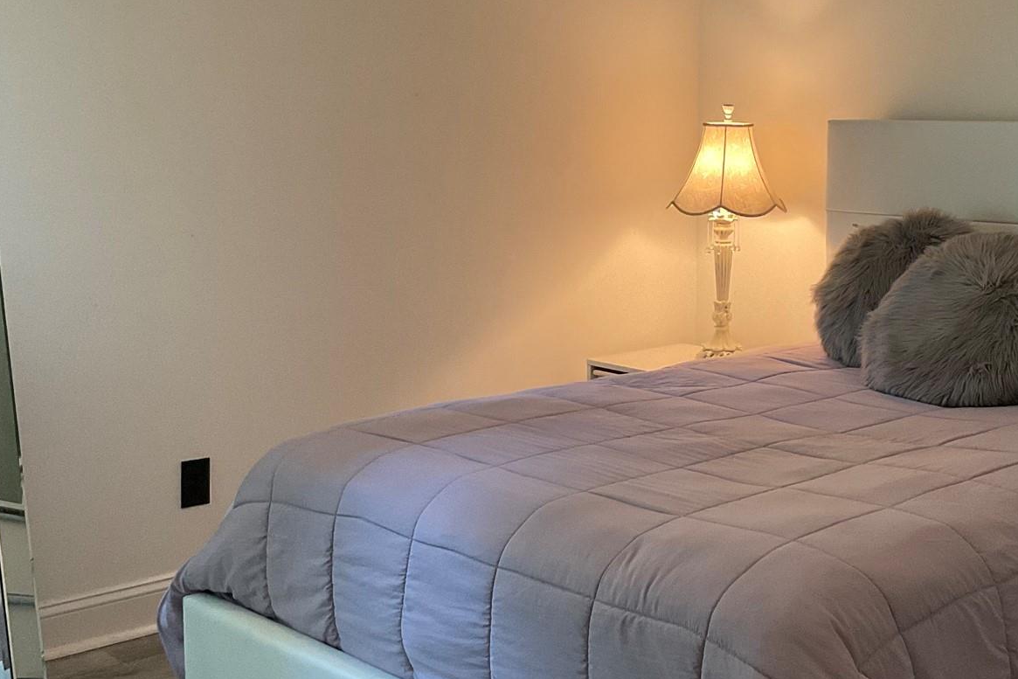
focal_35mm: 53
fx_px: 1499
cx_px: 665
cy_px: 263
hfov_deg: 37.2
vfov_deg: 25.5
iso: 160
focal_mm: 3
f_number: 1.8
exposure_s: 1/60
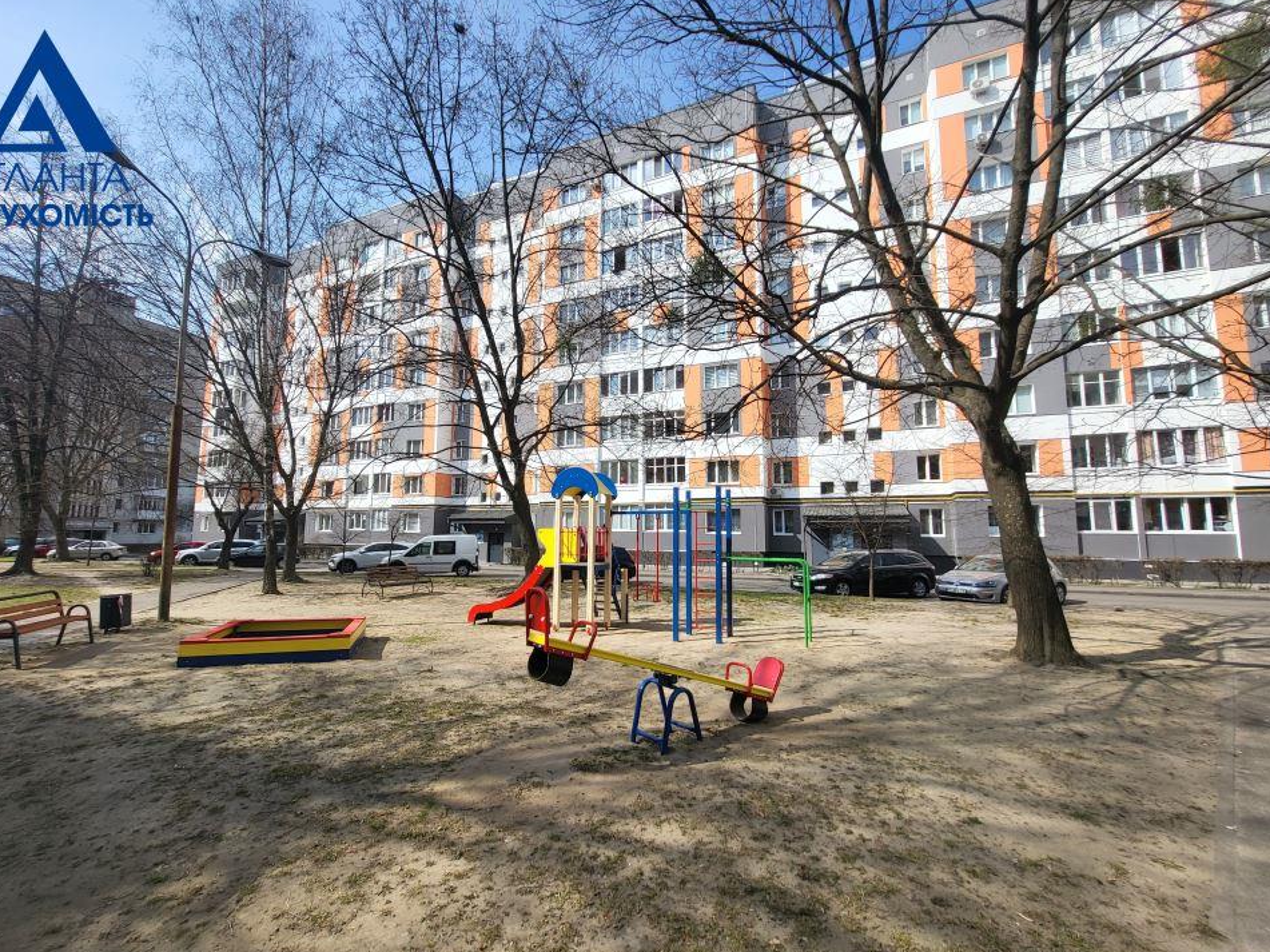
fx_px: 514
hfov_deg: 101.9
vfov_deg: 85.6
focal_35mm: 14
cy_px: 491
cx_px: 590
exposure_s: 1/883
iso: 32
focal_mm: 1.74
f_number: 2.2
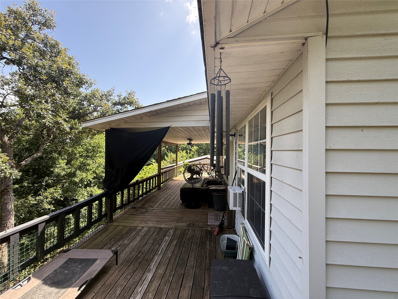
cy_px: 150
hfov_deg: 102.1
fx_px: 161
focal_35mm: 14
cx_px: 199
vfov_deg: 85.7
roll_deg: -0.7
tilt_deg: +0.5
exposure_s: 1/274
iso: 50
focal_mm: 2.22
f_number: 2.2
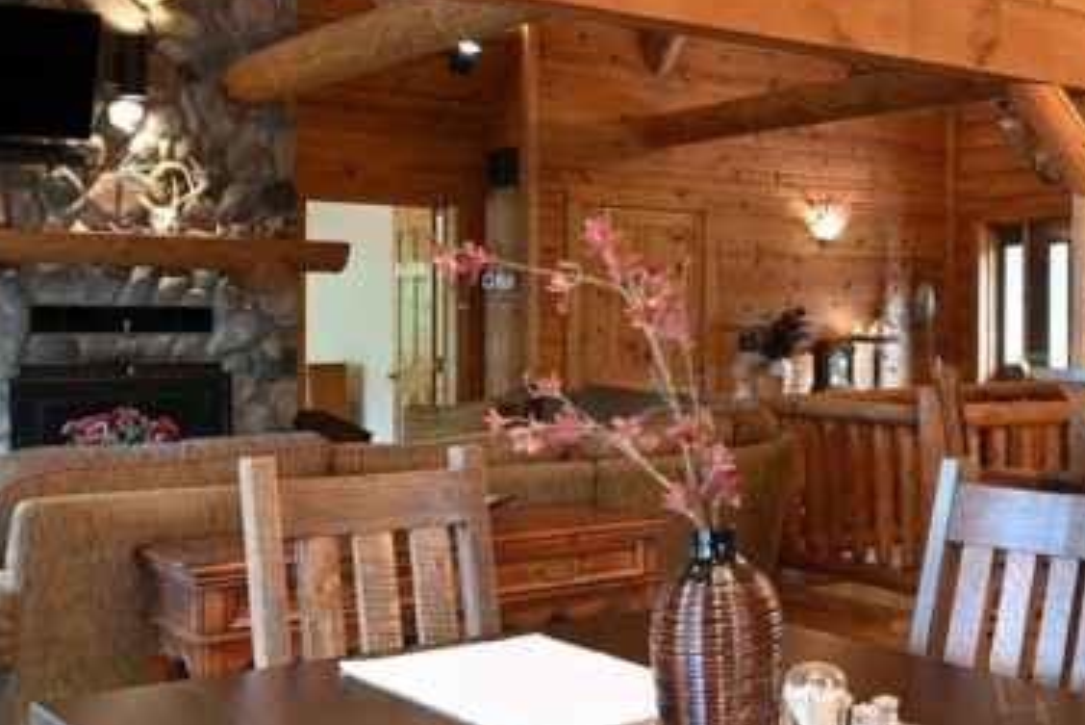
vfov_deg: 26.5
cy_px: 332
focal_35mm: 51
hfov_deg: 36.1
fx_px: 1538
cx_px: 1013
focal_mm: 16
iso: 400
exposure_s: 1/8
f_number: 5.6
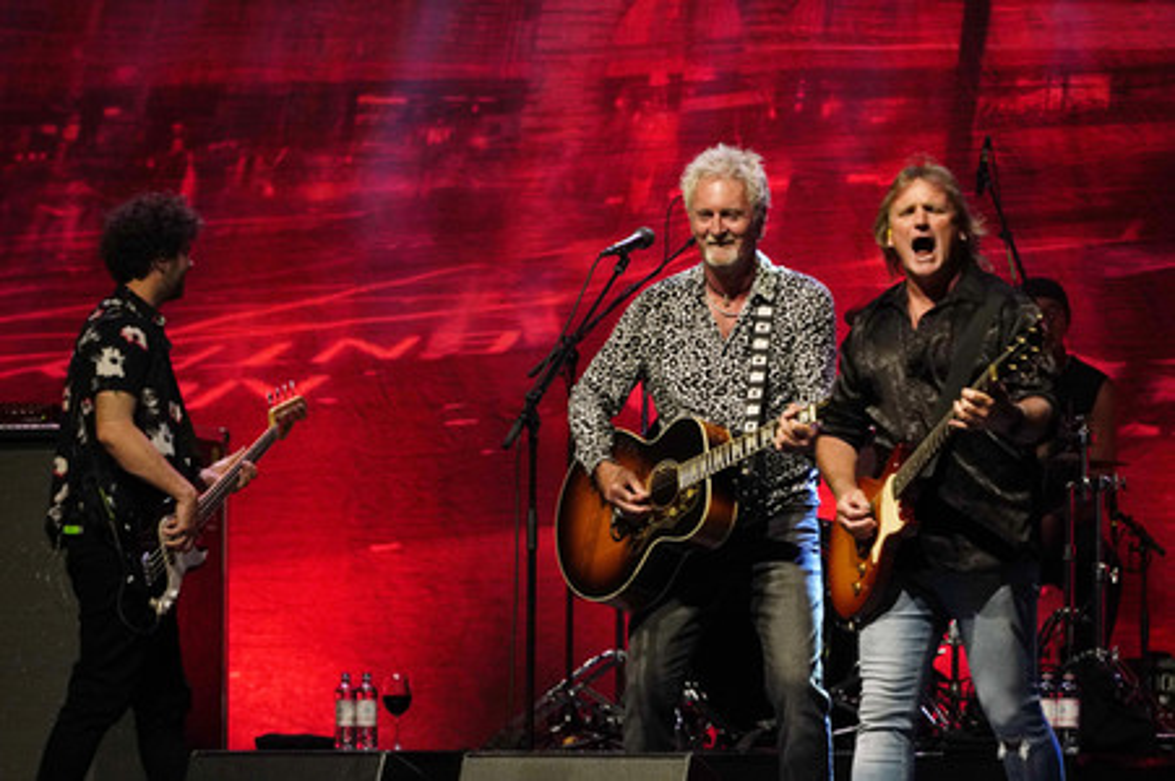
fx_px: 6523
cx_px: 588
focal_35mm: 200
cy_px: 390
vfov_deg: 6.9
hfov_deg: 10.3
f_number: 5.6
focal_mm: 200
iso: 1600
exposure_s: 1/100
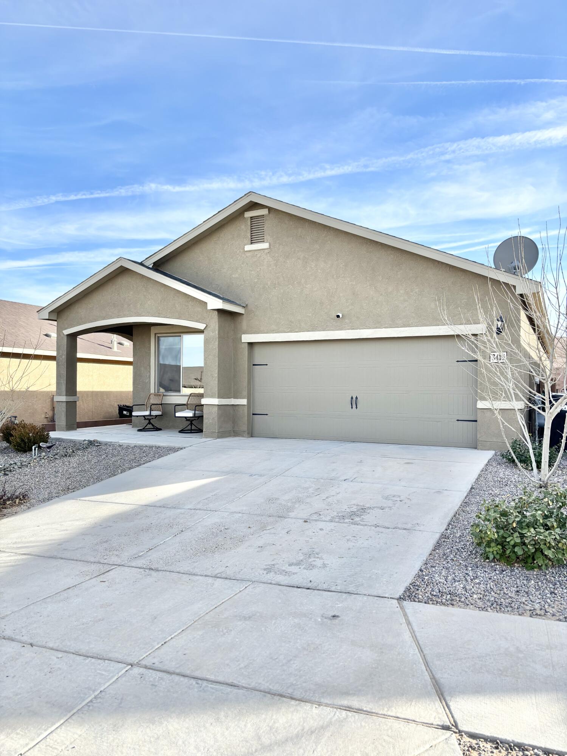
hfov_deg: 53.1
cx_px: 284
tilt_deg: +1.4
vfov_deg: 67.3
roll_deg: -0.5
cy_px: 378
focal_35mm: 26
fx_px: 568
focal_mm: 5.96
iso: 50
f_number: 1.6
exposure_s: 1/1845
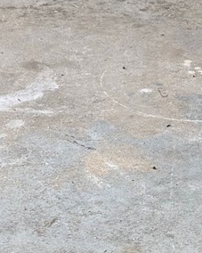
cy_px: -403
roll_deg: -0.5
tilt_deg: -1.2
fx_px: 1264
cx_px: 125
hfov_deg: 9.1
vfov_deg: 9.7
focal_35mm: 169
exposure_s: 1/194
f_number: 1.78
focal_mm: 6.76
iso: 64
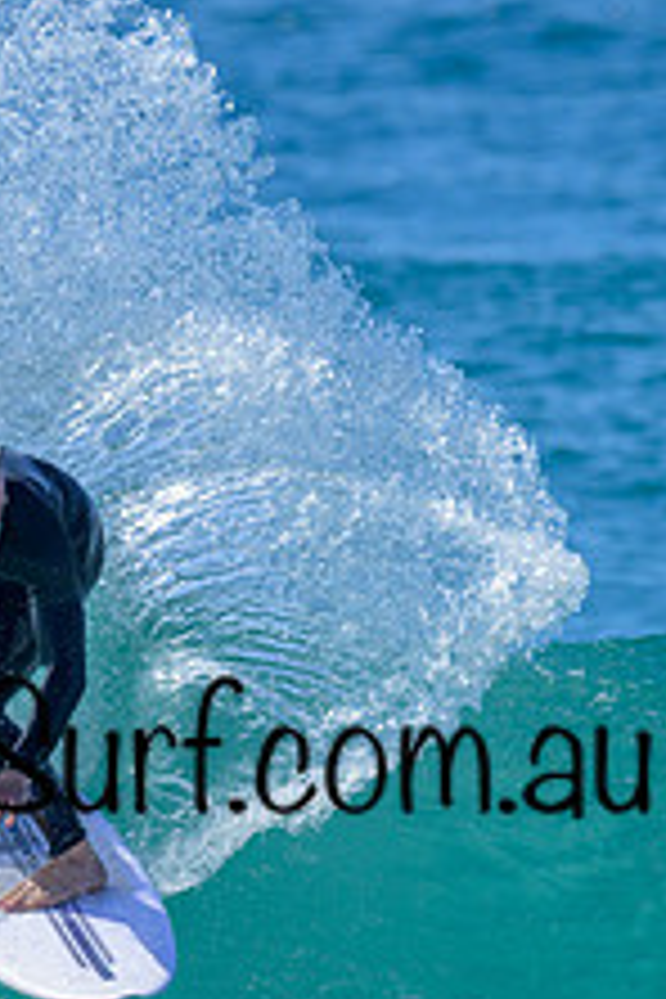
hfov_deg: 0.6
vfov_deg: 0.9
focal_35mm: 2244
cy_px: 758
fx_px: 62266
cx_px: 270
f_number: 6.3
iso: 360
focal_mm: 800
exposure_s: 1/2000
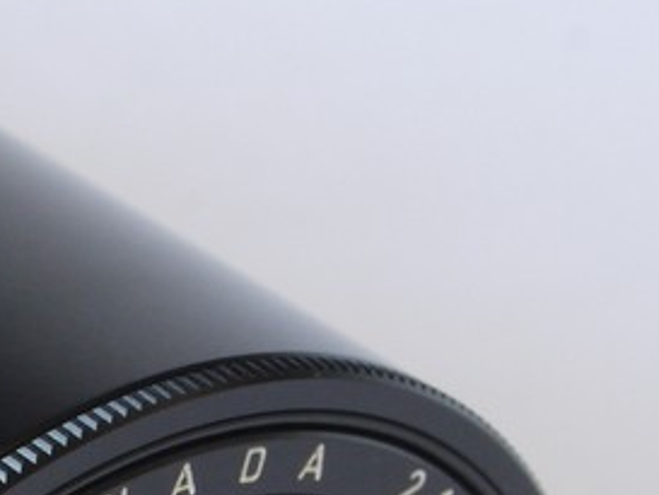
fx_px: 5028
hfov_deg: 7.4
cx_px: -273
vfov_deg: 5.6
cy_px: 635
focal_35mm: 264
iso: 400
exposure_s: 1/10
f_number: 9
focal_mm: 30
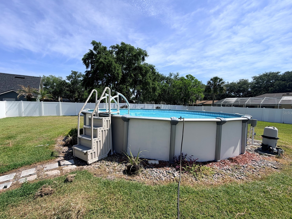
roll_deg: +0.5
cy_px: 113
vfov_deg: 81.7
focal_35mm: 15
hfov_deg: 98.2
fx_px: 127
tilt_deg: -6.3
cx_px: 145
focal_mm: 2.22
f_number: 2.2
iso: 20
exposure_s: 1/841
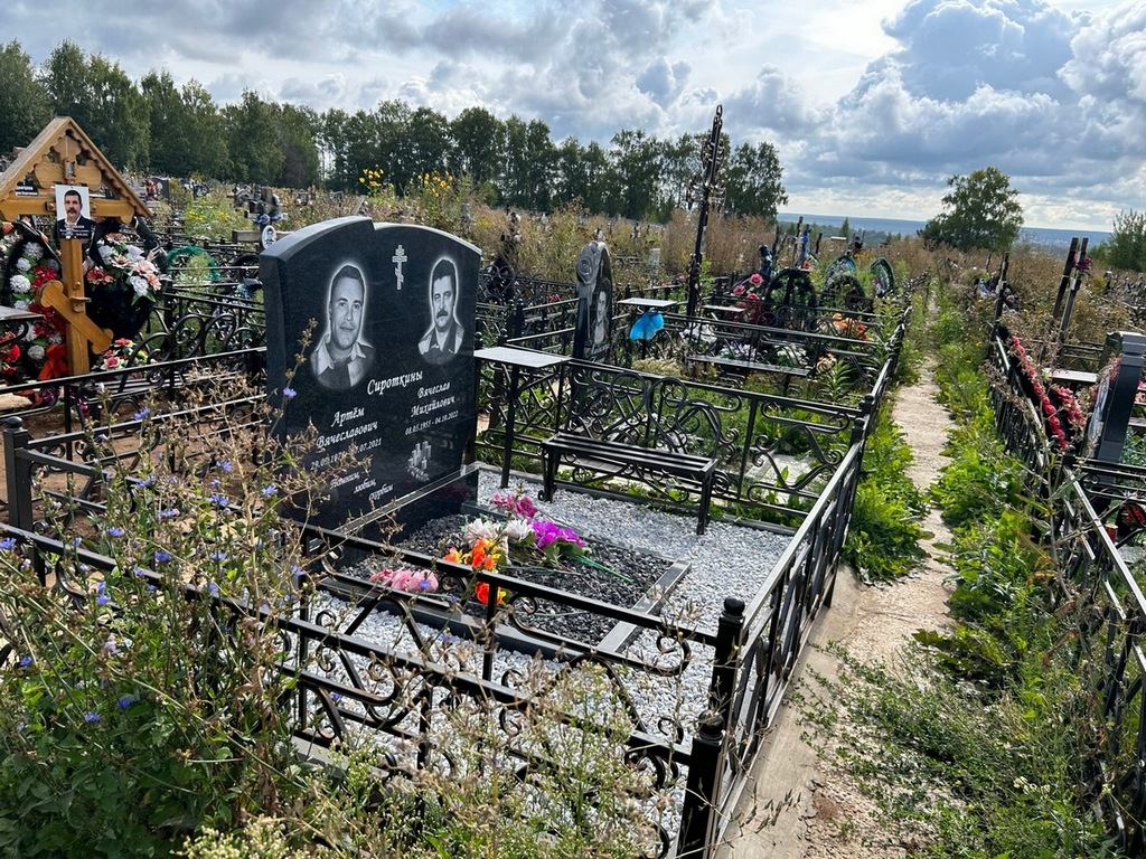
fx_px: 861
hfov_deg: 67.3
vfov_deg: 53.1
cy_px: 430
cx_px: 573
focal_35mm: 26
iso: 50
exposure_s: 1/1645
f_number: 1.5
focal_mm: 5.7
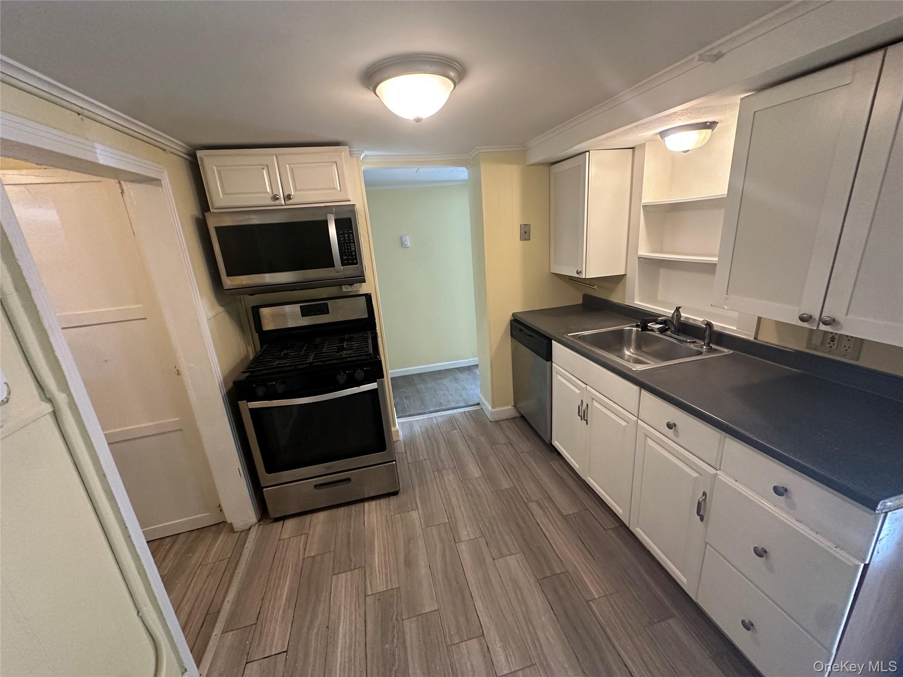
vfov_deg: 85.7
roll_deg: +4.4
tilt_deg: -15.6
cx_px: 452
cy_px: 338
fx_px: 365
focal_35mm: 14
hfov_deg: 102.1
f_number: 2.2
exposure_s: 1/60
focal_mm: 2.22
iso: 400
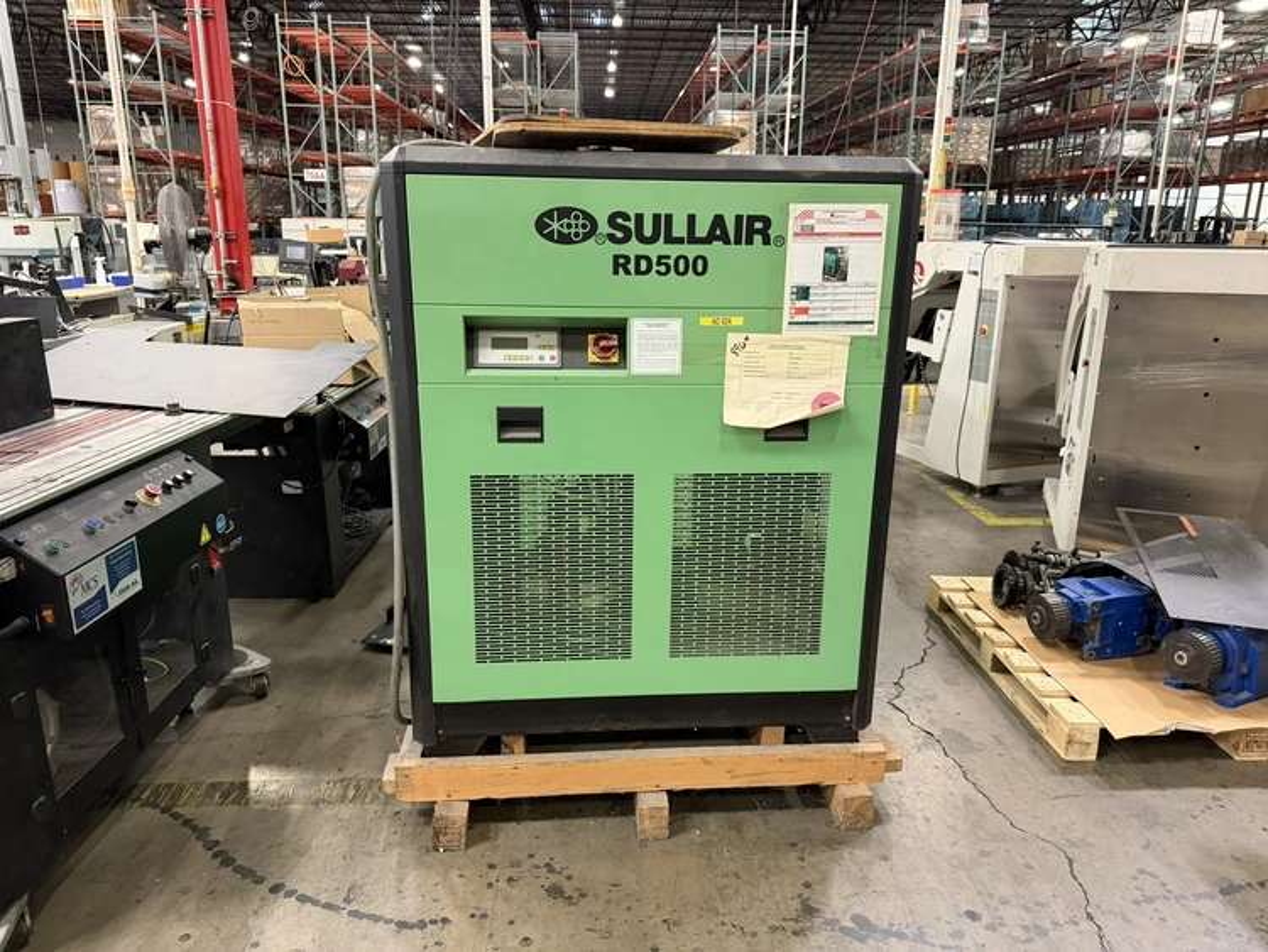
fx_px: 879
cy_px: 476
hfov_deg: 71.6
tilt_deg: -15.9
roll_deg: -0.6
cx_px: 634
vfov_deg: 56.8
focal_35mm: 24
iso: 500
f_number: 1.78
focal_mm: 6.76
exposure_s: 1/60
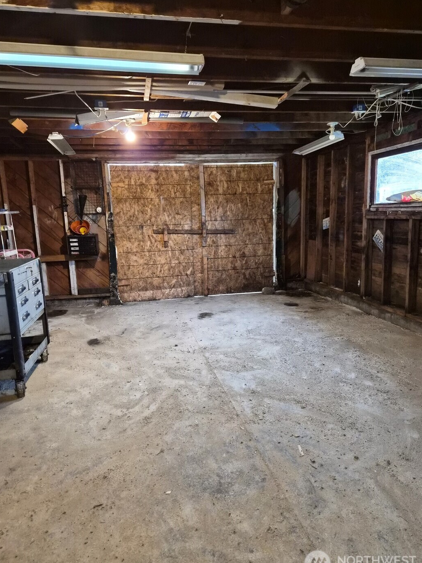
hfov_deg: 56.8
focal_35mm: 24
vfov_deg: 71.6
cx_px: 209
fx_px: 390
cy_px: 289
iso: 1600
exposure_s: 1/120
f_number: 1.8
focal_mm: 5.4
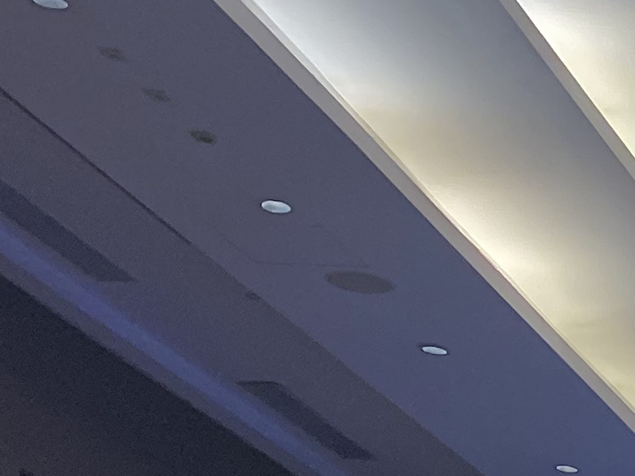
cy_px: 794
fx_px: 2697
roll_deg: -0.3
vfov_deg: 9.7
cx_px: 1494
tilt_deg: +9.9
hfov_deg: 11.3
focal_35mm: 147
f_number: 1.8
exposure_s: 1/100
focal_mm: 4.25
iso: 125
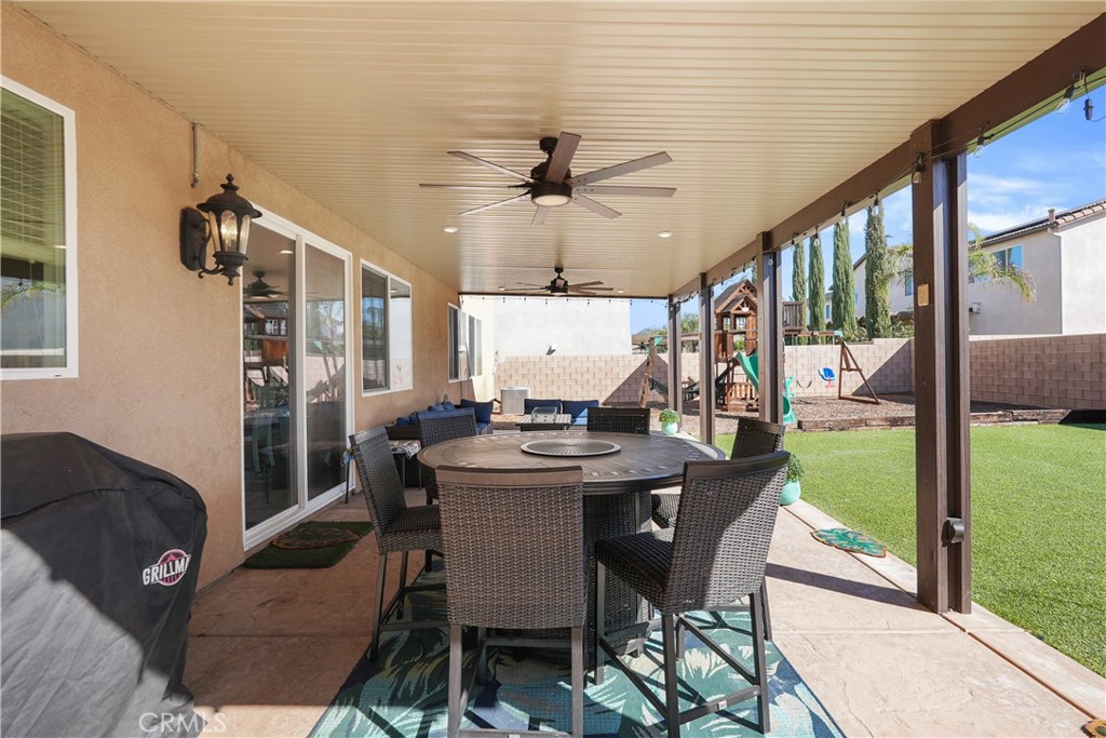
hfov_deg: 96.7
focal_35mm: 16
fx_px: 492
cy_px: 369
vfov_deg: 73.8
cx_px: 553
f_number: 7.1
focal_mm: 16
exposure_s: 1/125
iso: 100
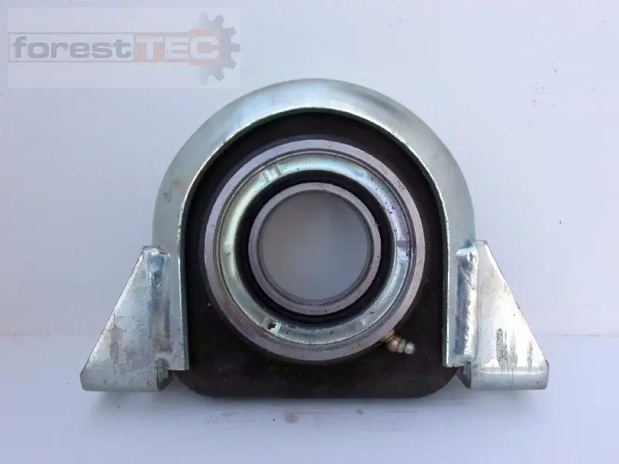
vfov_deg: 42.9
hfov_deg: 55.4
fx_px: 590
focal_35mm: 33
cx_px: 310
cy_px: 232
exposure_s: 1/100
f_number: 3.7
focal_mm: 5.9
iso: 80
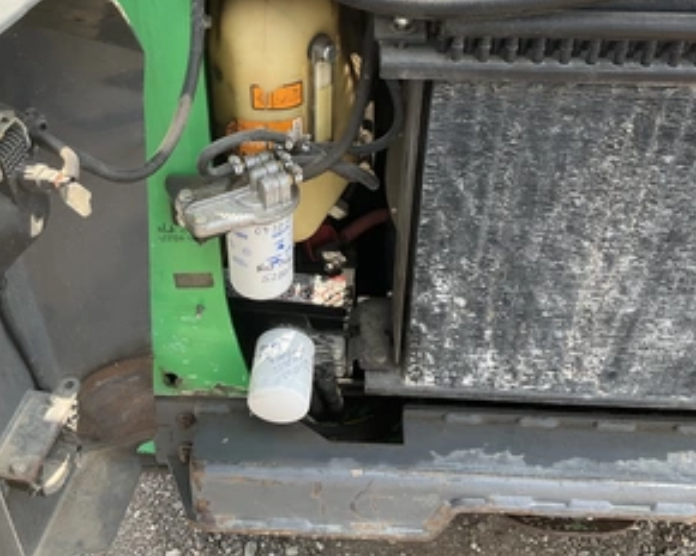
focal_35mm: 39
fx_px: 803
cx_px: 322
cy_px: 199
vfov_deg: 37.9
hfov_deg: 46.8
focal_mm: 3
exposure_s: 1/201
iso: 20
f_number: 1.8
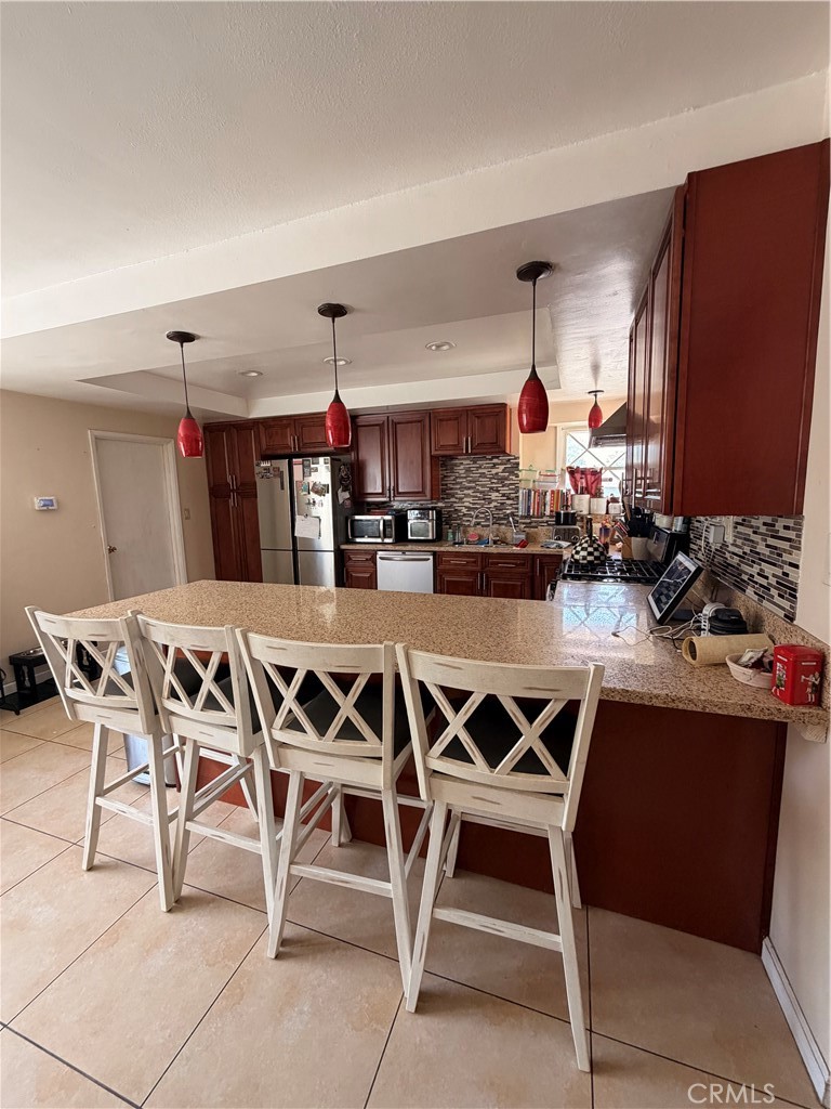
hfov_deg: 85.7
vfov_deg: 102.1
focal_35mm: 14
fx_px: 448
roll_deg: +1.8
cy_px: 554
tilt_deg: -7.3
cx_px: 416
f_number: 2.2
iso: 320
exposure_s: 1/121
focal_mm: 2.22
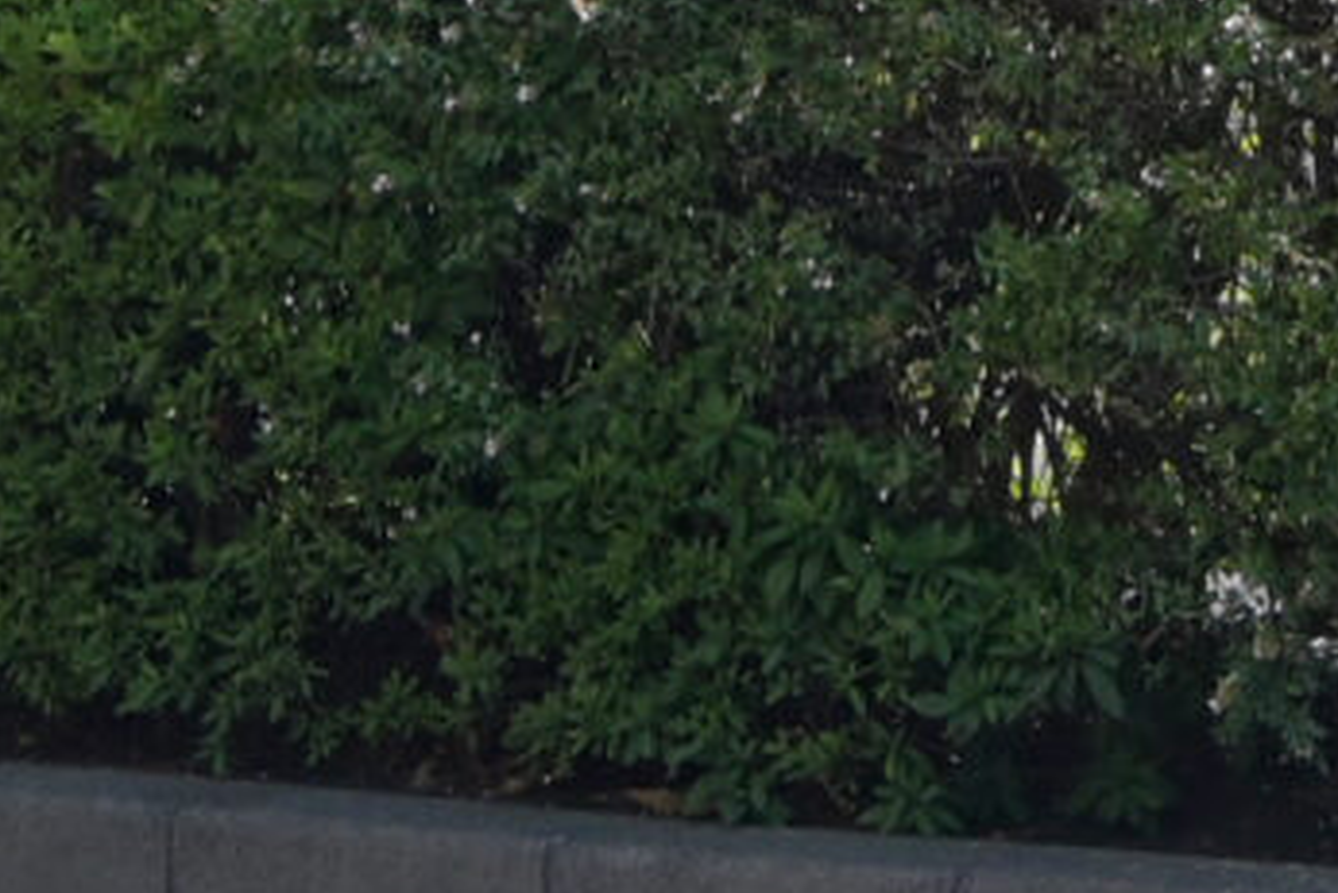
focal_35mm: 222
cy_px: -2256
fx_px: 8254
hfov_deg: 9.3
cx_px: 731
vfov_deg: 5.6
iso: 100
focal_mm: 20
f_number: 3.8
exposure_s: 1/500
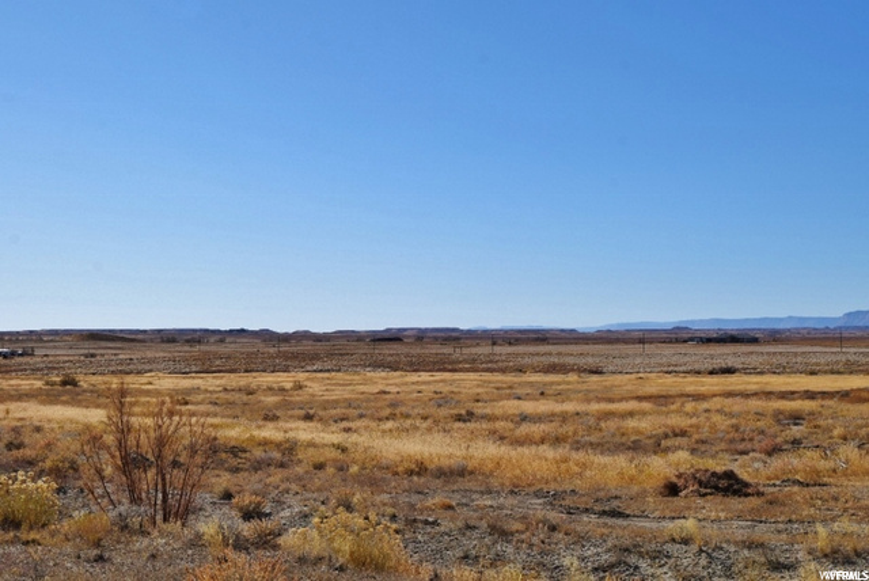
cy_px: 290
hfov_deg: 33.4
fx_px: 1450
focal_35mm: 60
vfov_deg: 22.7
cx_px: 434
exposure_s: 1/500
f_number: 11
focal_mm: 40
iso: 200
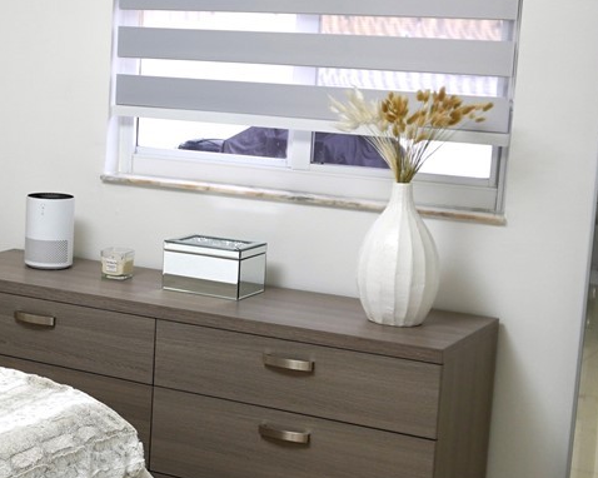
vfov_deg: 19.2
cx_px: -84
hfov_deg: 22.3
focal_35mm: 80
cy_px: 238
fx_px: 1415
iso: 100
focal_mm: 16
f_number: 4
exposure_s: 1/40
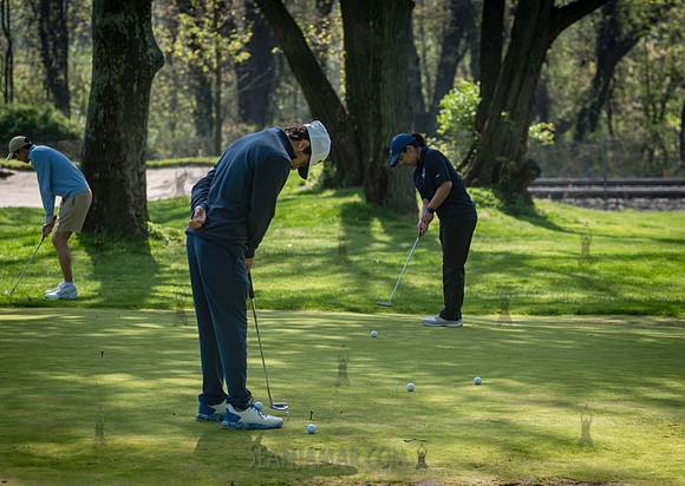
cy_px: 215
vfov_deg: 9.9
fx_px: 2820
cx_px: 350
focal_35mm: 145
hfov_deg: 13.8
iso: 100
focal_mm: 125
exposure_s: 1/500
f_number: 4
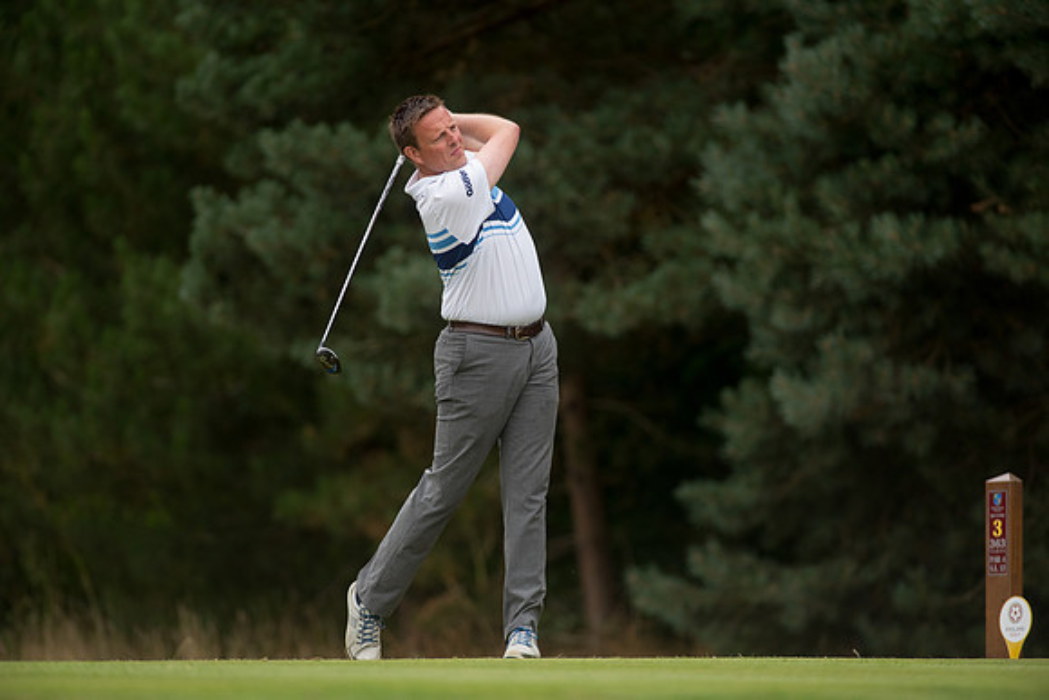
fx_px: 8743
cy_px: 350
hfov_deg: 6.9
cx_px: 524
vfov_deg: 4.6
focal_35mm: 300
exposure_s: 1/3200
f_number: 4
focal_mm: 300
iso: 800
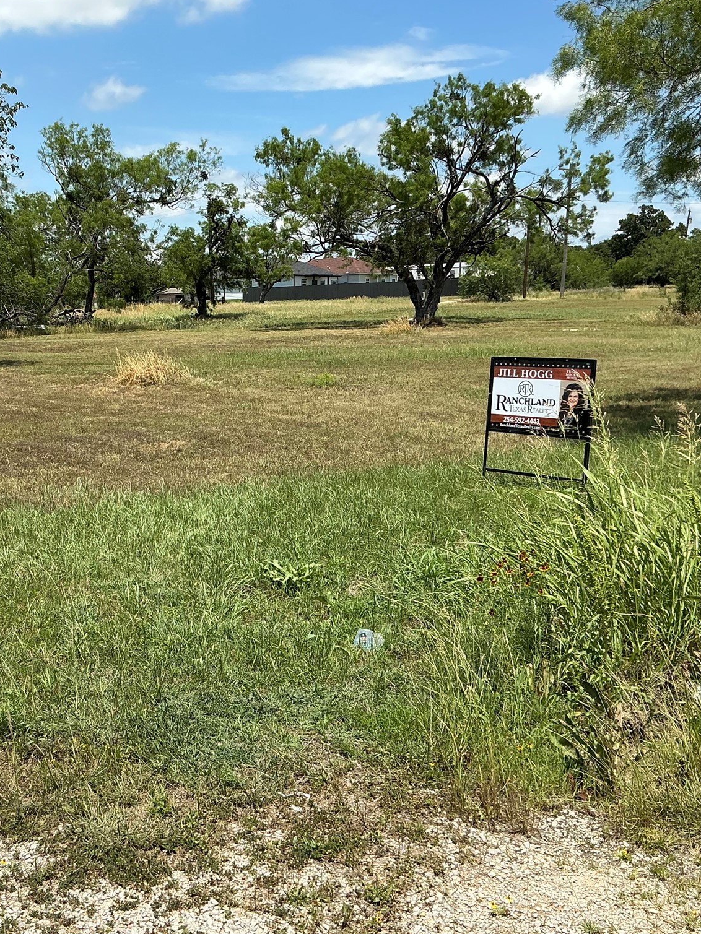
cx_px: 241
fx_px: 1026
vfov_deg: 49.0
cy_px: 459
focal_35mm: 38
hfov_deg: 37.4
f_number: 1.8
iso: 25
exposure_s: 1/1730
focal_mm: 3
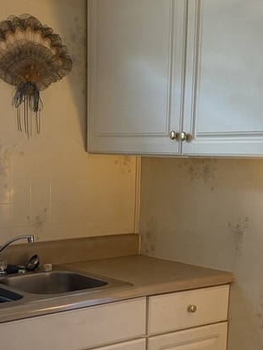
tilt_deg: -11.7
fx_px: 648
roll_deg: -0.4
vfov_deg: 29.5
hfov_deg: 22.8
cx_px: 70
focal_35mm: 64
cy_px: 287
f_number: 1.78
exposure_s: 1/60
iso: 250
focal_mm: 6.76
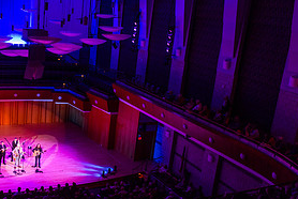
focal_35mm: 50
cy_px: 129
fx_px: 414
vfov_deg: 26.9
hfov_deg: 37.7
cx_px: 47
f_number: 5
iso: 2500
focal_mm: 24
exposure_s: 1/100
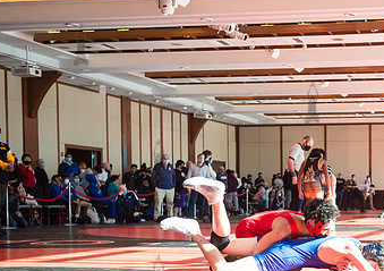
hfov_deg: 25.1
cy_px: 246
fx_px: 825
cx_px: 372
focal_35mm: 76
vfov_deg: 18.3
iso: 400
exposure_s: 1/400
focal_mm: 35
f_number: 3.2
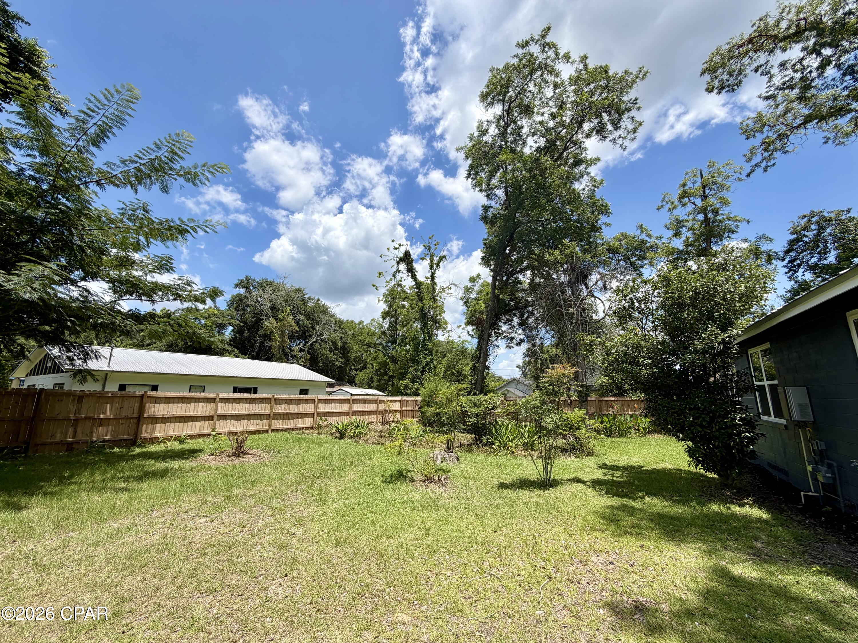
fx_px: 347
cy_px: 322
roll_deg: +1.3
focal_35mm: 14
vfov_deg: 85.7
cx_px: 429
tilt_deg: +11.0
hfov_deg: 102.1
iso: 20
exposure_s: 1/770
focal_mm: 2.22
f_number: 2.2
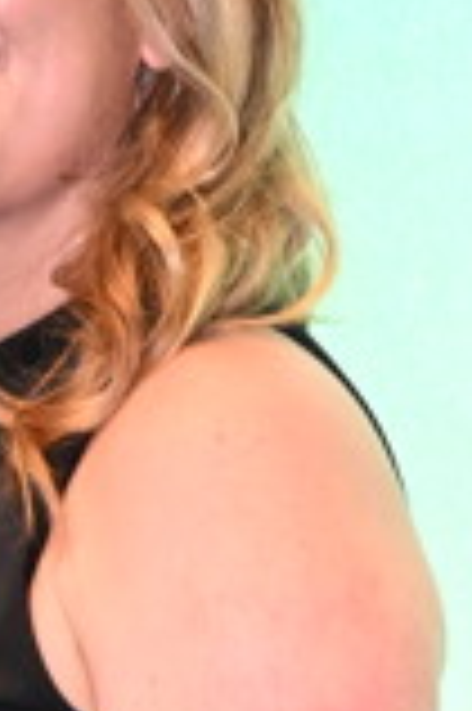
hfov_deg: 7.1
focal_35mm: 193
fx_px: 3809
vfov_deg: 9.8
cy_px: 1487
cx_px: 94
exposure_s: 1/125
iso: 2500
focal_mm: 29.5
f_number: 5.6
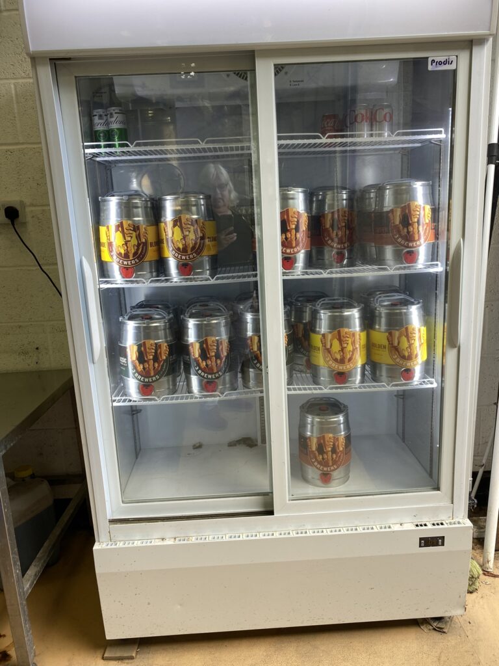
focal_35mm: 26
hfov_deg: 53.1
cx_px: 250
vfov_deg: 67.3
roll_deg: +2.1
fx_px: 500
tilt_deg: -11.7
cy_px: 333
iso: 32
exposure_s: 1/100
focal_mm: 4.25
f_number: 1.8
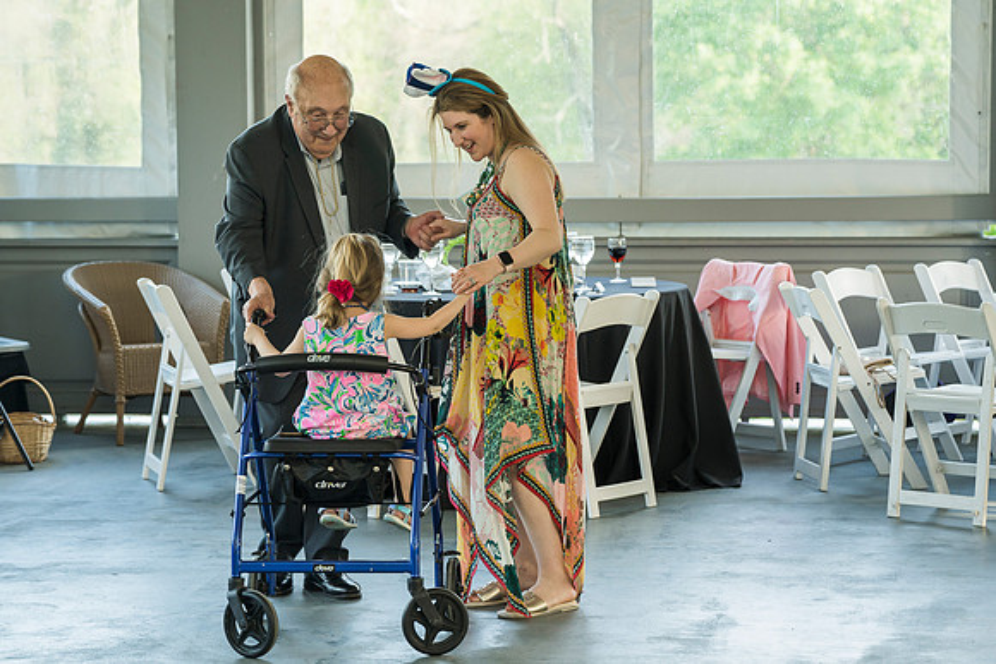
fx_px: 2826
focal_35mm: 102
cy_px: 311
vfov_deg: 13.4
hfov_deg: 20.0
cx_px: 530
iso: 800
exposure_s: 1/125
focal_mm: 96
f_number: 5
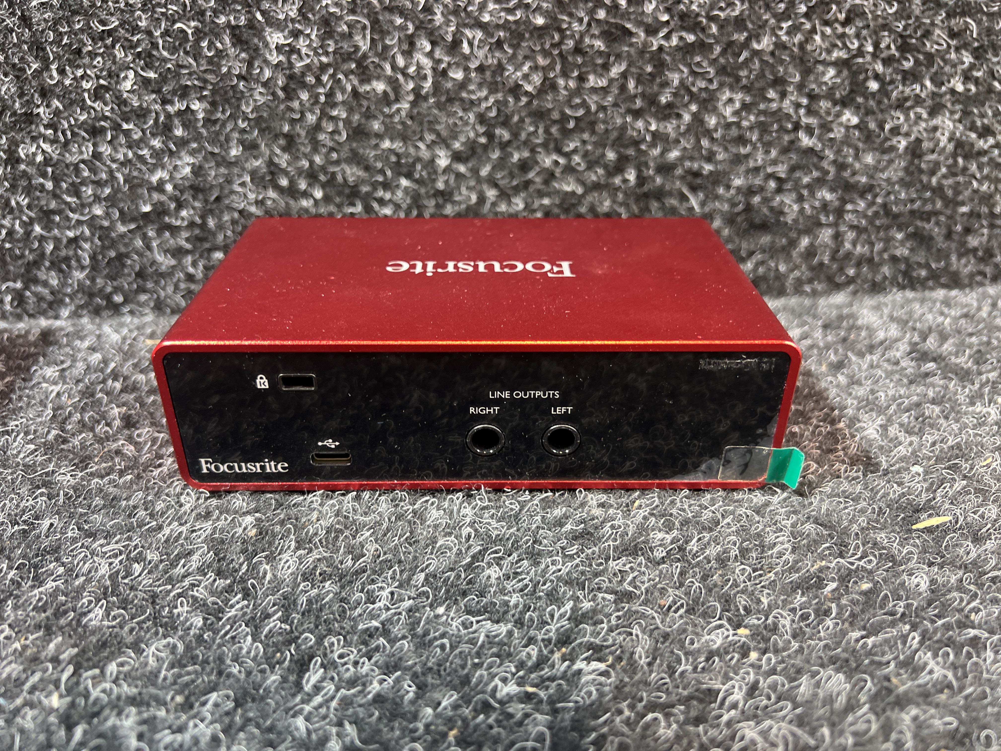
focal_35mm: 26
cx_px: 500
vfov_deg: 53.1
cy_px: 376
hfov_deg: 67.3
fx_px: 752
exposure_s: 1/50
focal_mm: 5.7
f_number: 1.5
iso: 200
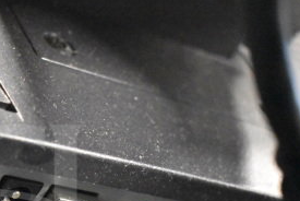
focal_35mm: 103
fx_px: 860
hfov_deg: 19.1
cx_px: -17
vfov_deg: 13.1
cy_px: 211
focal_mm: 31
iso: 14400
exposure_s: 1/50
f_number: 4.2
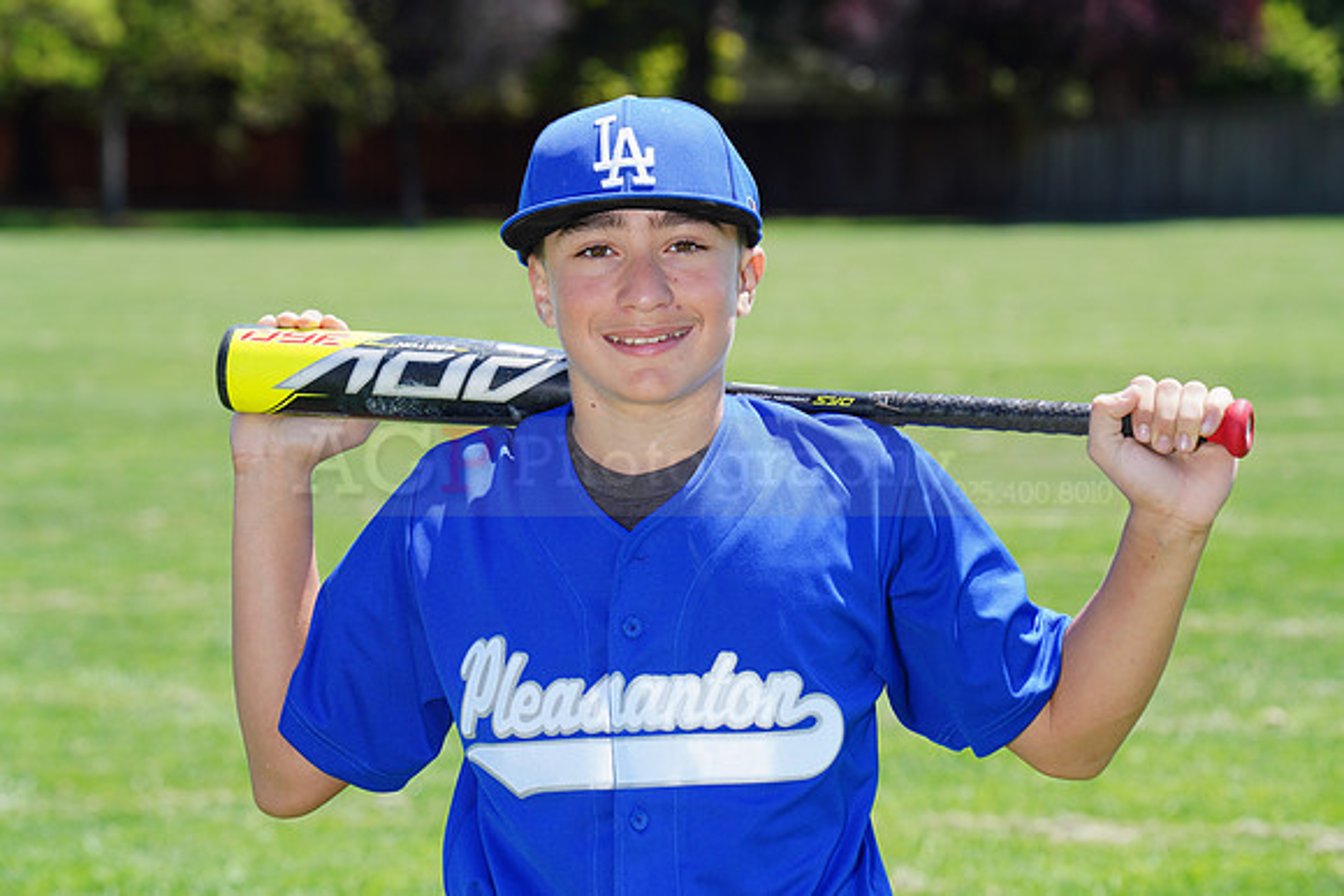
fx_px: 6385
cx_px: 672
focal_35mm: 171
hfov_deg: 12.0
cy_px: 448
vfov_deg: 8.0
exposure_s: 1/200
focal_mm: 171
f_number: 9
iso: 160
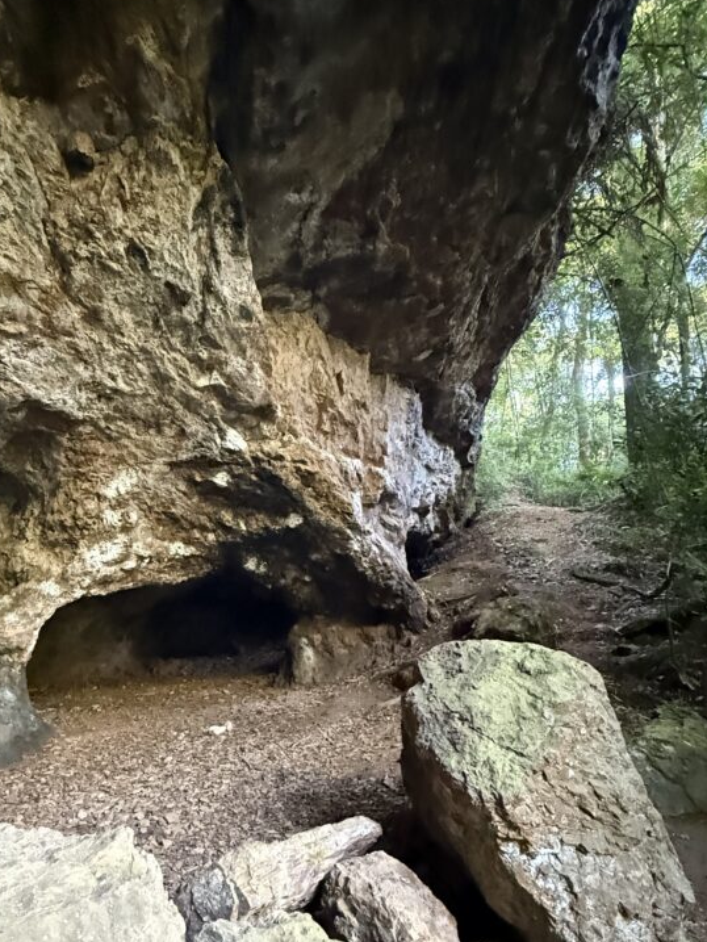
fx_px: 544
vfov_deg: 80.7
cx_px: 217
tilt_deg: +8.7
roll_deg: +1.9
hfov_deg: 63.7
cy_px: 569
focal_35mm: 20
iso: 1600
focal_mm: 2.22
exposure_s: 1/39
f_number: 2.2
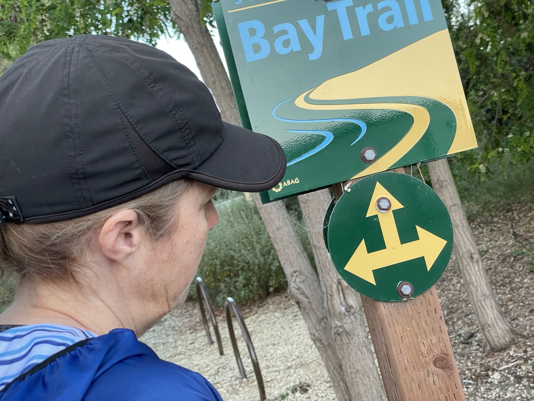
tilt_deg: +1.1
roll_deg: +16.0
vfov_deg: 28.0
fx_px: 802
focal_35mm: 52
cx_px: 267
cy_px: 200
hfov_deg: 36.8
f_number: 2
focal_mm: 6
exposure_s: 1/99
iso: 125
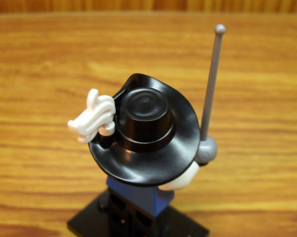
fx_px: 378
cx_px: 144
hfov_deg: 42.9
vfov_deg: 34.8
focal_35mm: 43
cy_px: 130
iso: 200
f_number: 2.8
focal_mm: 6.2
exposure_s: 1/30
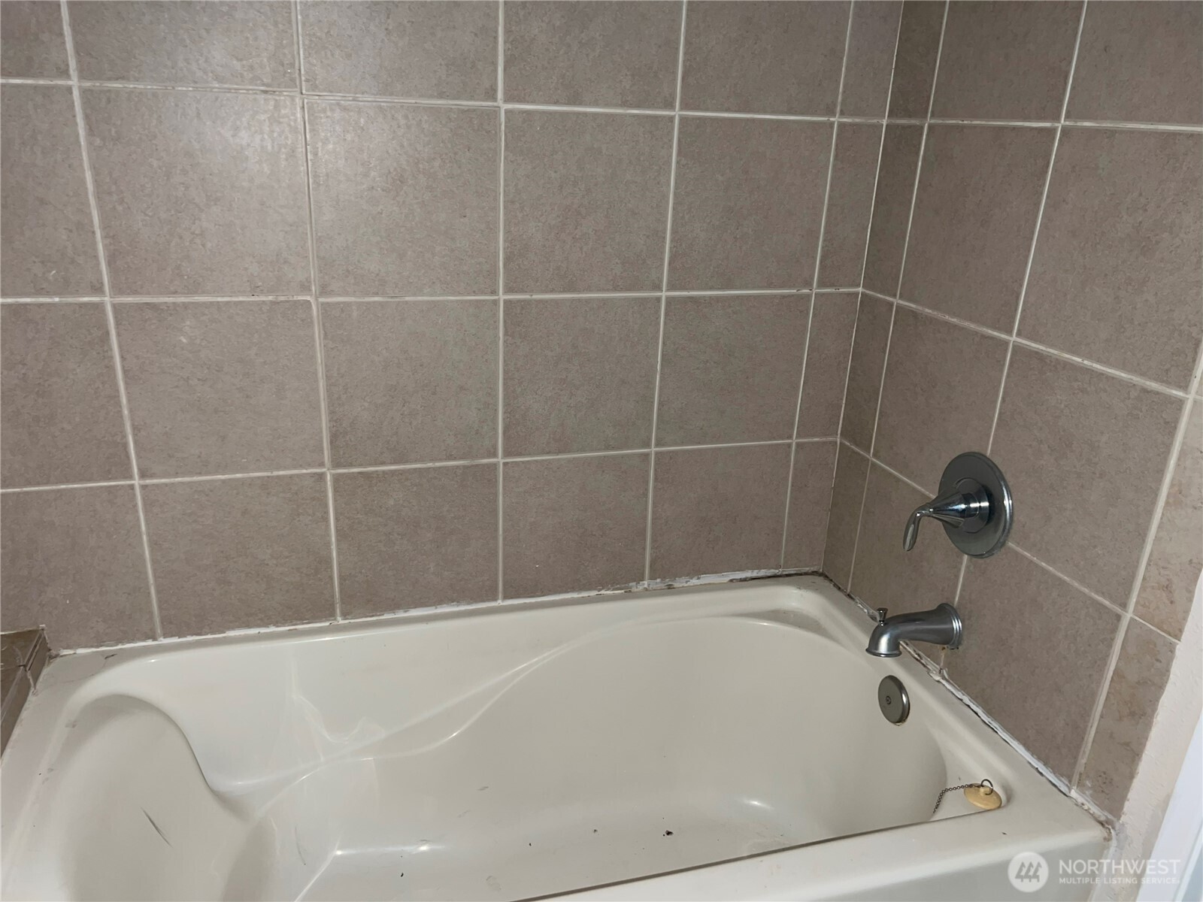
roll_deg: -0.8
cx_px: 602
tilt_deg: -21.5
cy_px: 451
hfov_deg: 67.3
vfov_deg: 53.1
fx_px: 904
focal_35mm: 26
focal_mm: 5.7
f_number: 1.5
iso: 32
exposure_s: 1/4
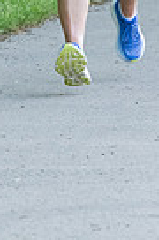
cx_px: 98
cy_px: -154
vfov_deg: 3.1
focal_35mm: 670
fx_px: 4461
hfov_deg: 2.0
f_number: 5.6
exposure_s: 1/1600
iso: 4000
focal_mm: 135
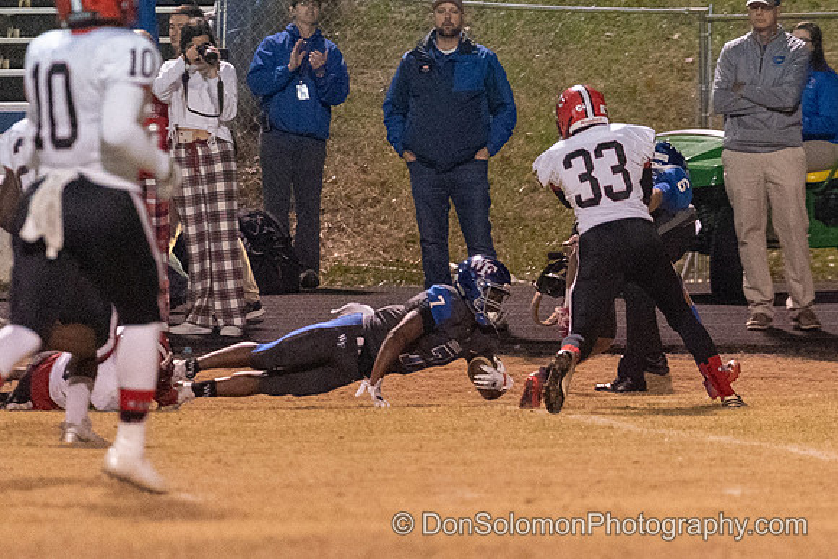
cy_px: 466
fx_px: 10184
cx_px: 733
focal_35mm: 437
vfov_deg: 3.1
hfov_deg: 4.7
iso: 8000
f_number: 2.8
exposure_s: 1/800
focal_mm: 187
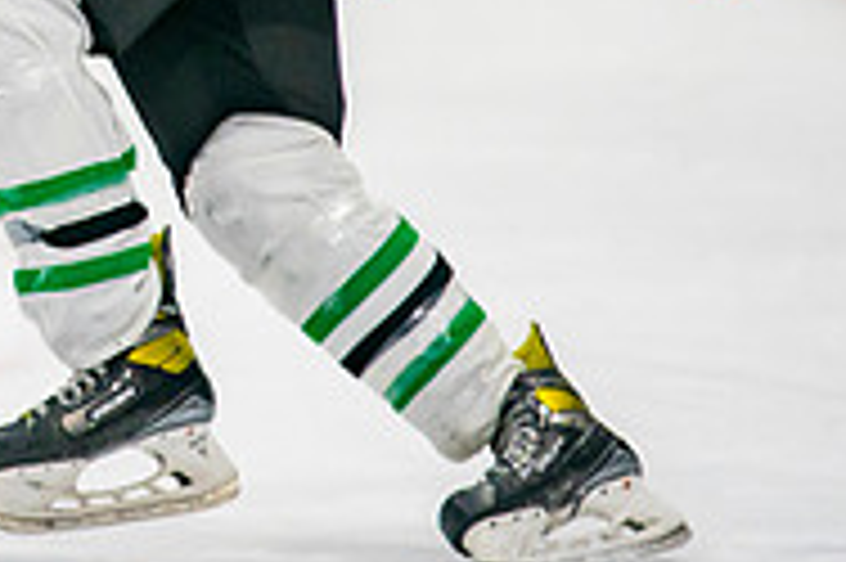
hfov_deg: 2.5
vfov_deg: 1.7
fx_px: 18948
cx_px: -721
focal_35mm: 807
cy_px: -421
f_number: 3.2
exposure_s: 1/640
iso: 1250
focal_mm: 200
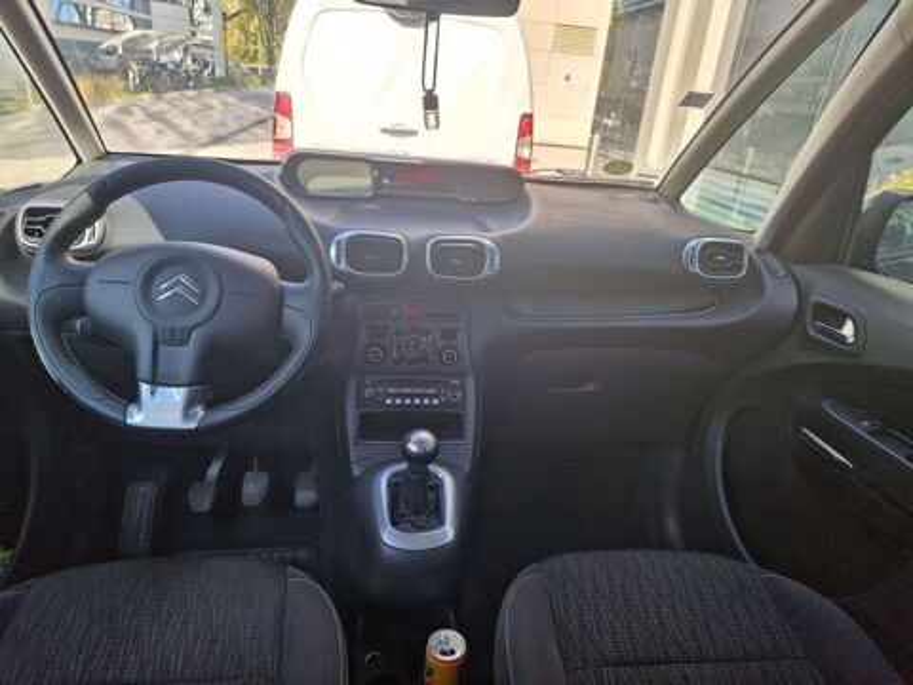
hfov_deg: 73.9
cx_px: 456
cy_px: 342
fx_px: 607
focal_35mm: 23
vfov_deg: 58.9
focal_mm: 5.4
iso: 50
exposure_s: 1/180
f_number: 1.8
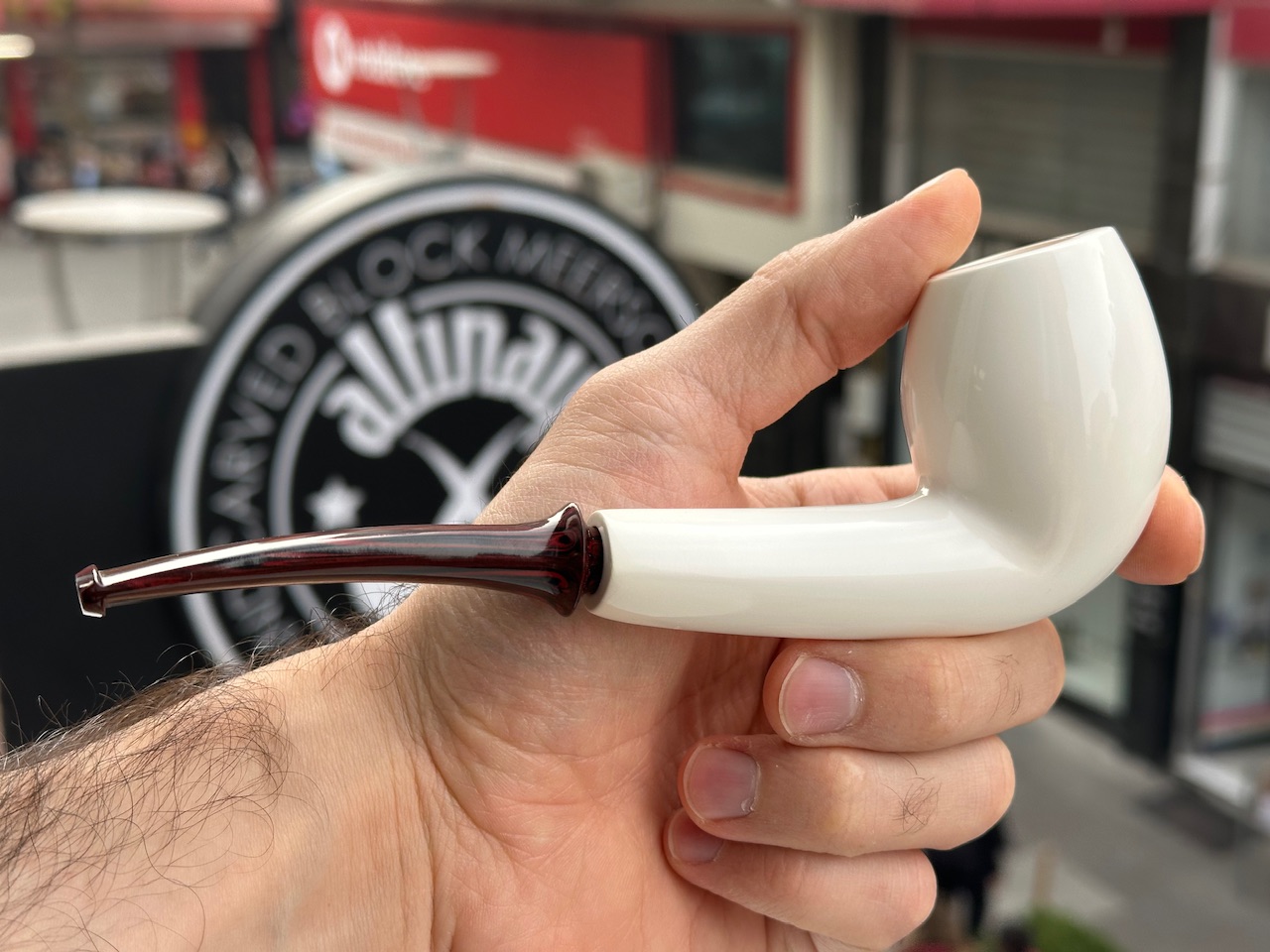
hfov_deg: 39.7
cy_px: 476
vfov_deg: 30.3
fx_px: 1761
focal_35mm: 48
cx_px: 635
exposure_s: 1/690
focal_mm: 6.86
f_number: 1.78
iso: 64
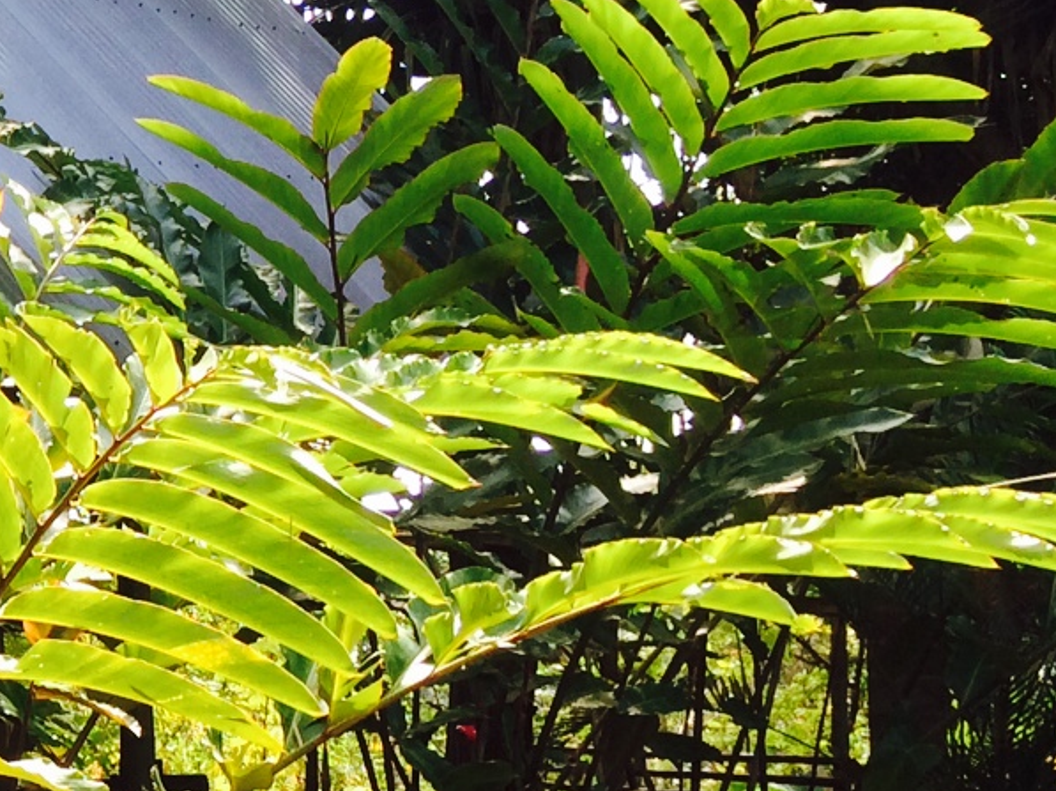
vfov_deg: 14.3
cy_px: 361
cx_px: -716
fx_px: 3140
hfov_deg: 16.6
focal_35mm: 103
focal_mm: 4.12
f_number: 2.2
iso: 32
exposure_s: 1/181
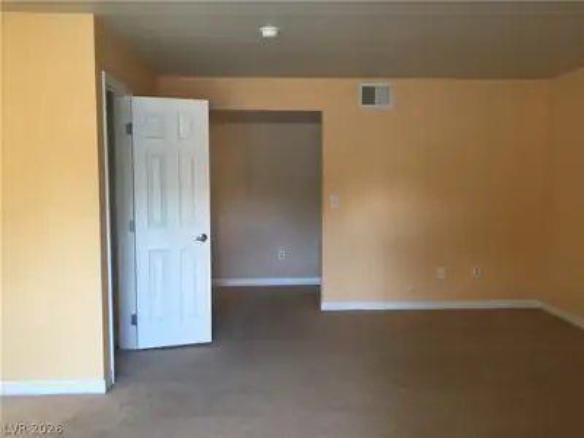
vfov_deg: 48.2
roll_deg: -0.9
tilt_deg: -4.9
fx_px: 489
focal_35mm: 29
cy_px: 219
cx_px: 292
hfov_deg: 61.7
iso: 50
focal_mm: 4.15
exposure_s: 1/30
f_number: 2.2
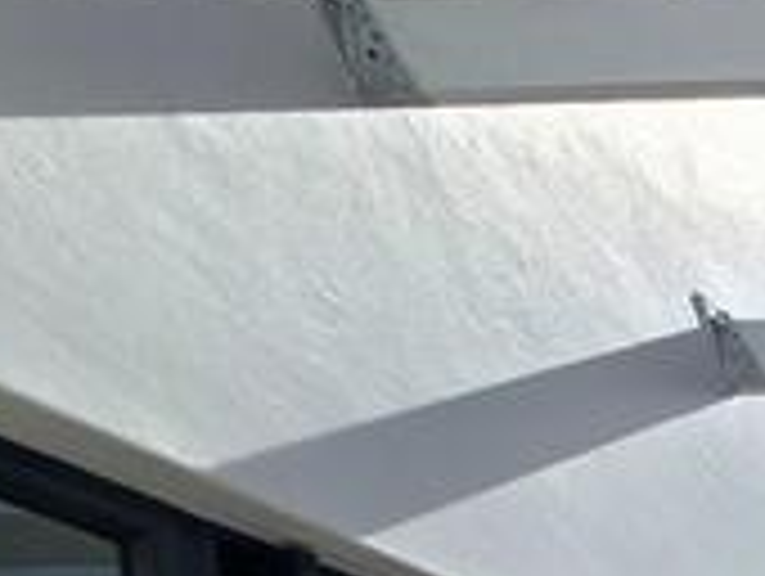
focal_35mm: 61
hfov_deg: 18.1
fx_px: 1350
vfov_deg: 16.3
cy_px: 1251
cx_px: 1598
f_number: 2.2
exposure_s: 1/4629
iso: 50
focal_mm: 2.2
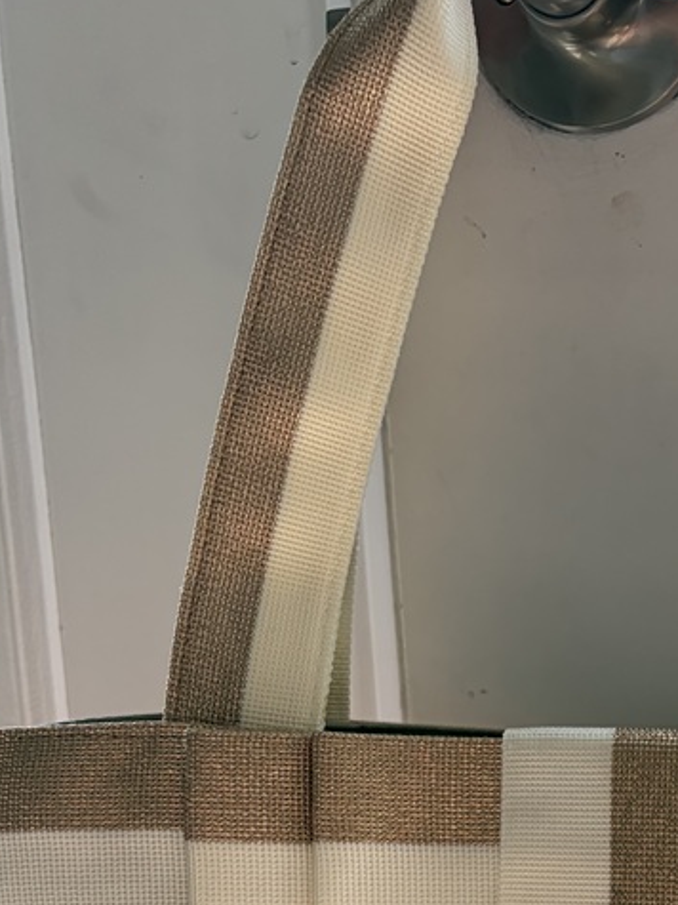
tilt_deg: -11.5
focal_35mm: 73
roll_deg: +2.3
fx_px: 1907
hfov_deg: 19.3
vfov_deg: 24.8
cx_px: 741
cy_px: 1003
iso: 64
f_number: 1.6
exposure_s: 1/654
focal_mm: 5.96
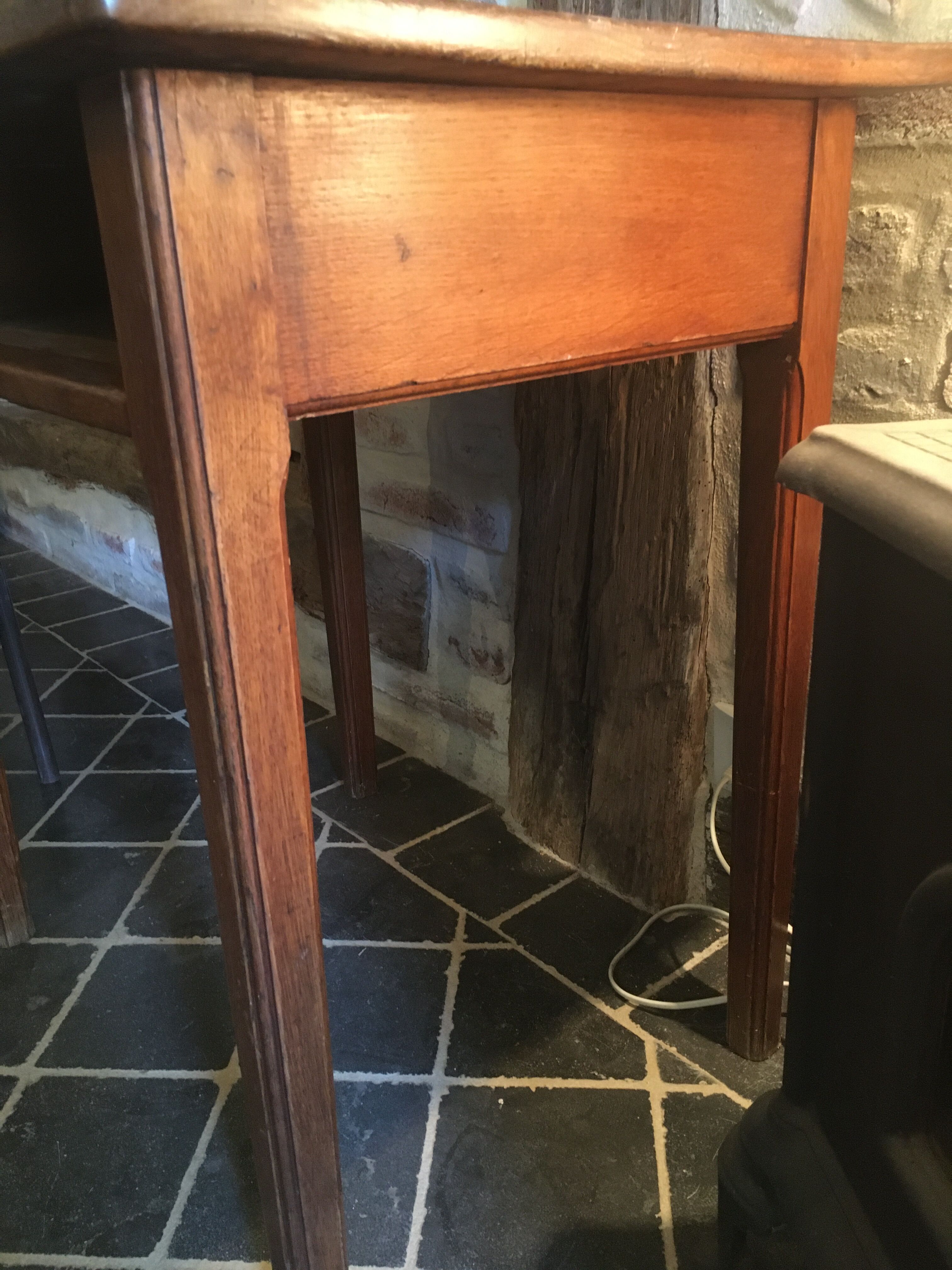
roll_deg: +2.2
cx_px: 476
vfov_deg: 61.7
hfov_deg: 48.2
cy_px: 635
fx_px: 1063
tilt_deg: -21.0
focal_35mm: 29
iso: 250
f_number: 2.2
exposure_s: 1/17
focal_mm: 4.15
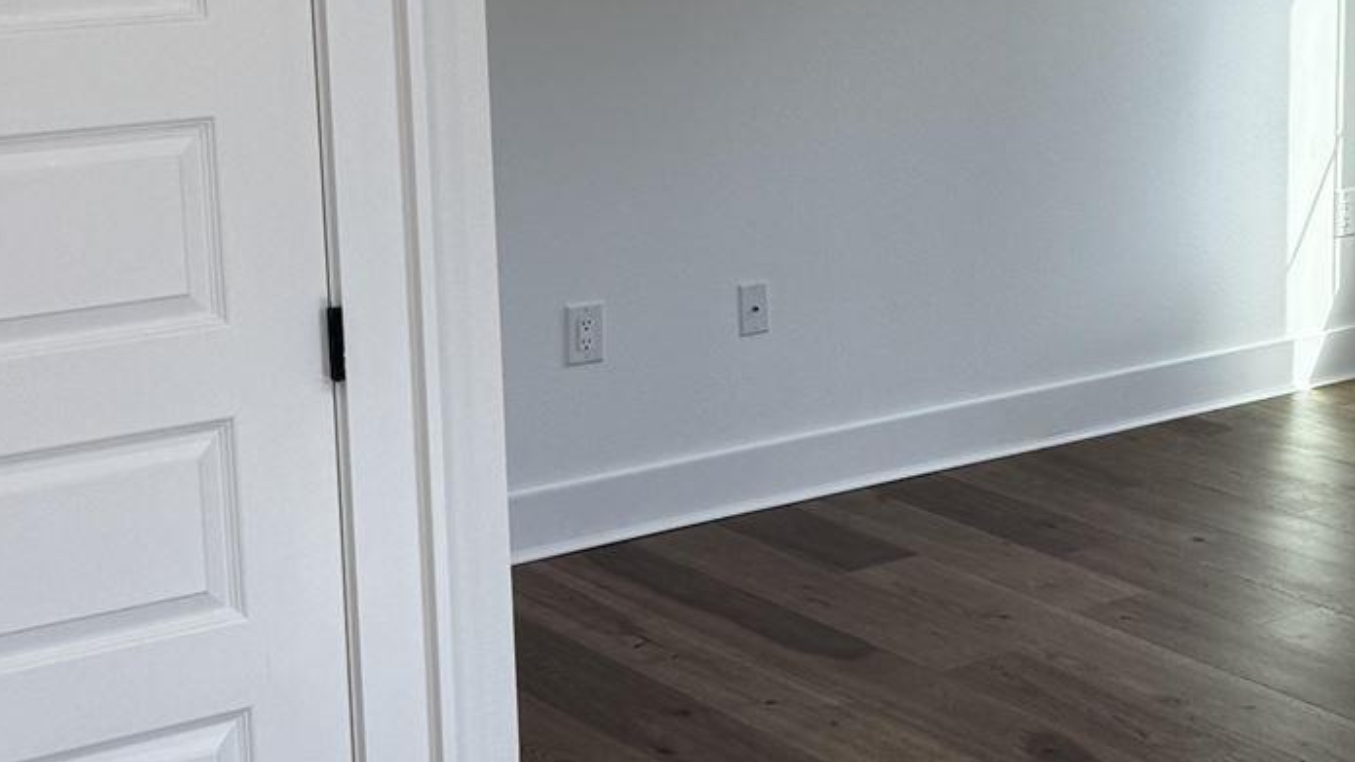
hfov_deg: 25.7
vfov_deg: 15.6
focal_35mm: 77
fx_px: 2767
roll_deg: -0.2
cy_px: 232
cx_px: 1458
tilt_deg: -10.6
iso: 80
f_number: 1.78
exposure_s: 1/170
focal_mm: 6.76
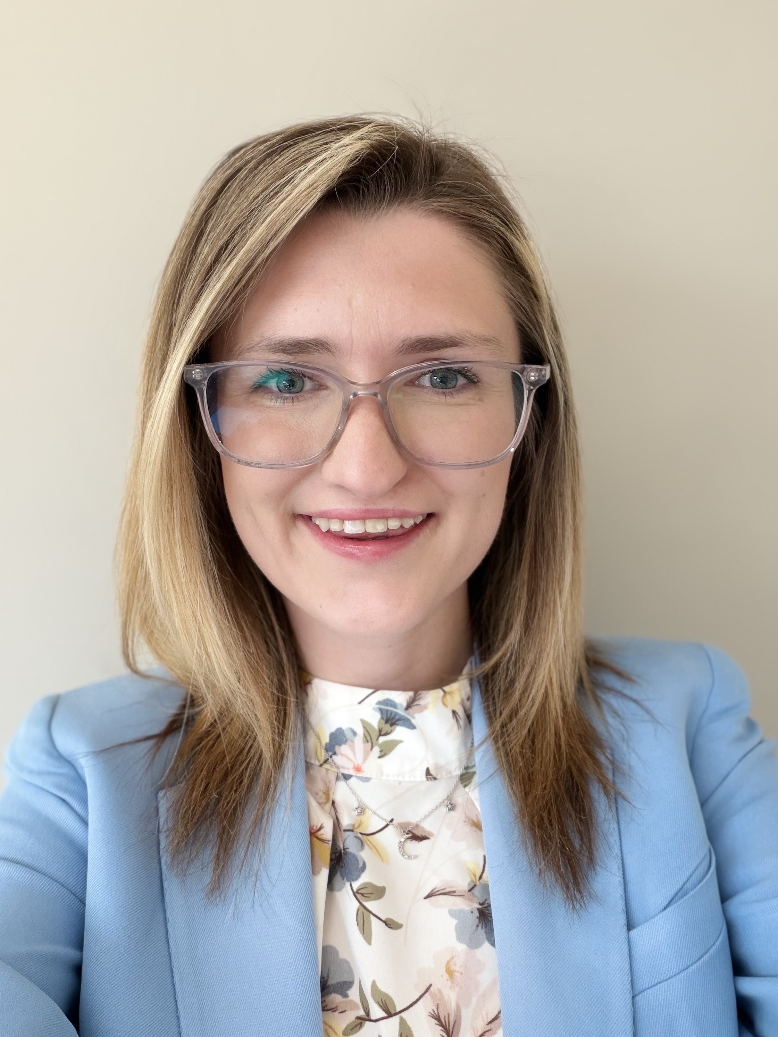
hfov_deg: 45.4
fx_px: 929
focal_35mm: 31
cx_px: 389
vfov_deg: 58.4
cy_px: 522
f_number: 1.9
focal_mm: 2.71
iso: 64
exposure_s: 1/120
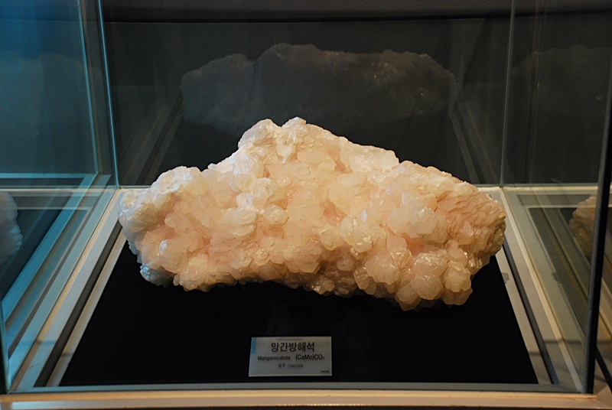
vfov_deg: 20.7
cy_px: 205
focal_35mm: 66
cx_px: 306
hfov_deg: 30.5
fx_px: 1124
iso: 400
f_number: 4.8
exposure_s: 1/40
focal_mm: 44
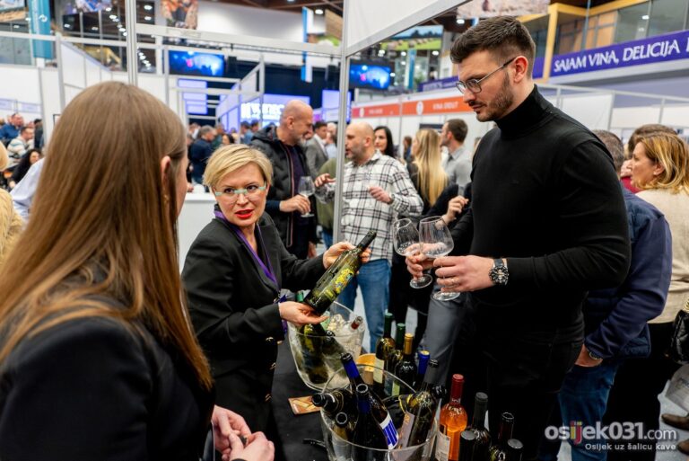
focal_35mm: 24
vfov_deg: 53.2
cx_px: 344
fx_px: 460
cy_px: 230
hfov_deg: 73.7
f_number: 2.8
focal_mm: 24
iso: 1000
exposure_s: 1/100
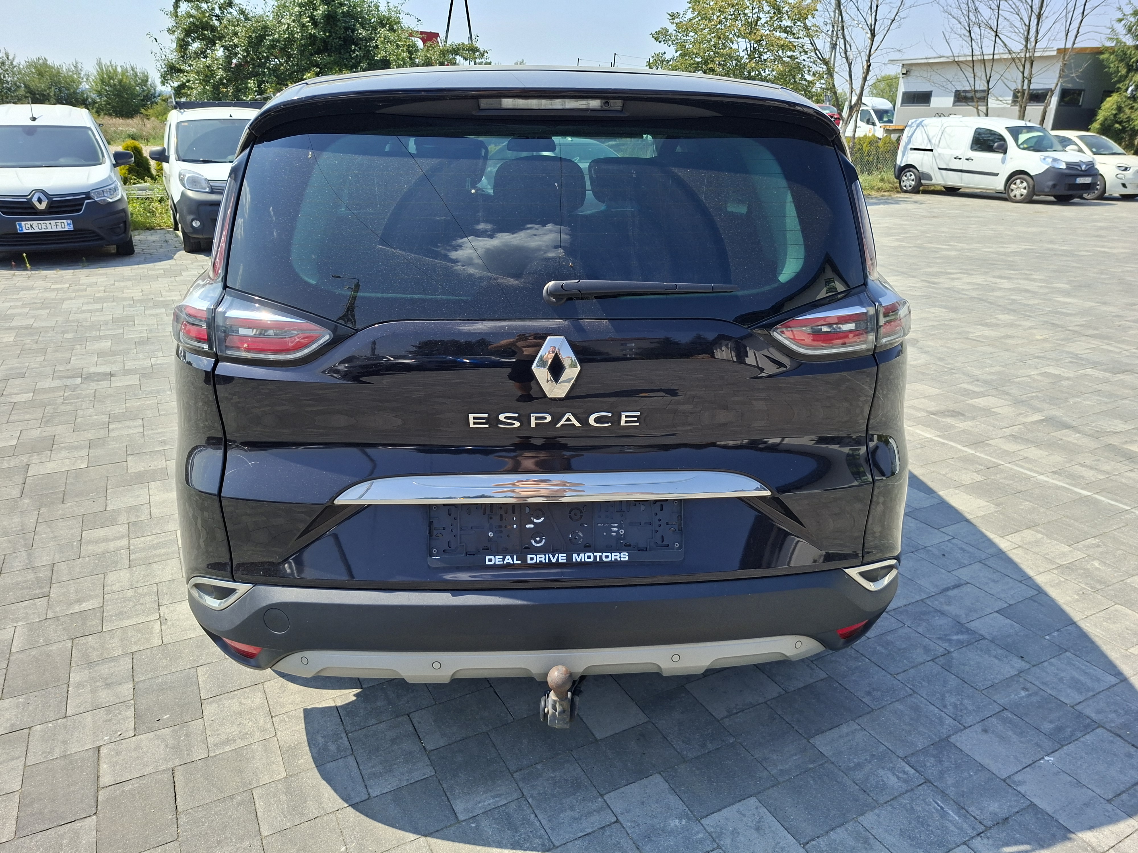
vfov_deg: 58.9
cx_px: 569
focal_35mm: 23
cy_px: 426
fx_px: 756
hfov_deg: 73.9
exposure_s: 1/1431
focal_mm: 5.54
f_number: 1.8
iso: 50
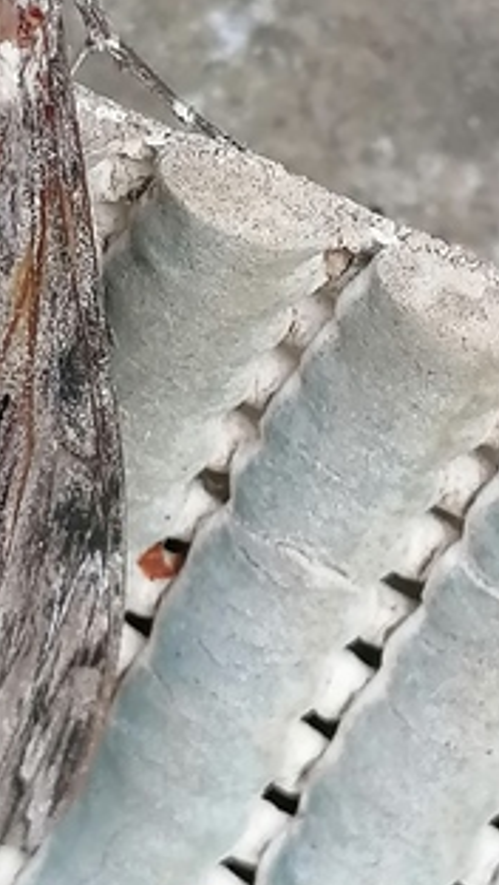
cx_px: -37
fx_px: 3826
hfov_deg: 7.4
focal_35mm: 163
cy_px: 289
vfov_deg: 13.2
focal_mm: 4.75
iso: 80
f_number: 1.8
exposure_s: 1/50
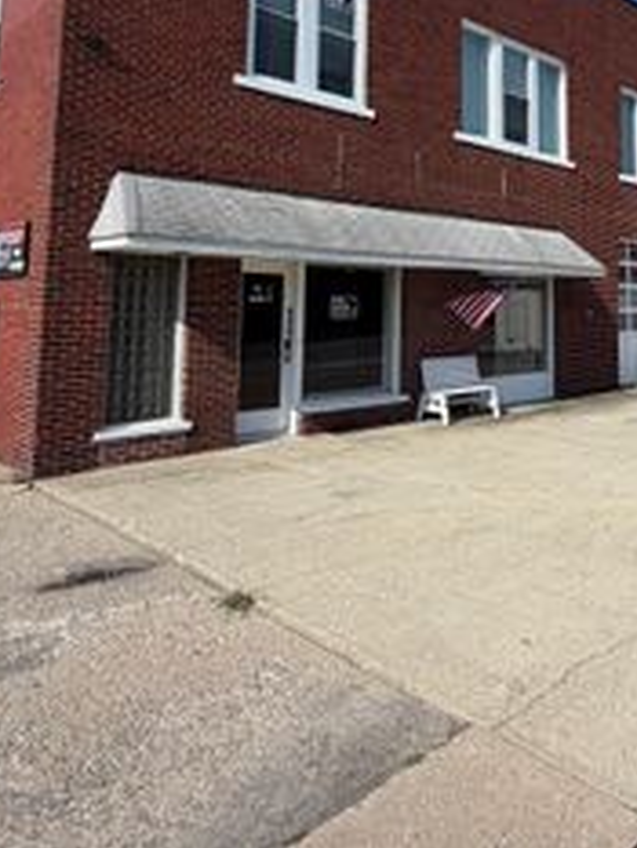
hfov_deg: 44.5
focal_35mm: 30
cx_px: 510
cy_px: 235
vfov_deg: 57.5
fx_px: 735
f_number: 2.2
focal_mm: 2.22
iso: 20
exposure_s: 1/1087
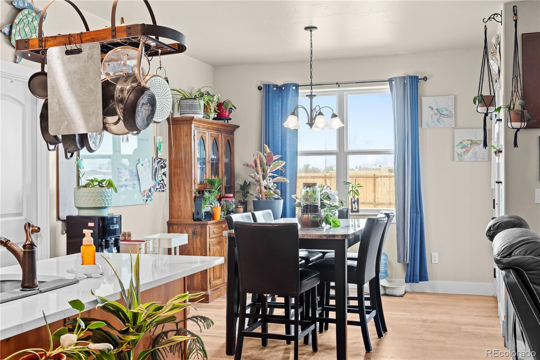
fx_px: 600
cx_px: 270
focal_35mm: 40
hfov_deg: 48.5
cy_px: 180
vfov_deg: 33.4
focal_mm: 40
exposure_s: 1/3
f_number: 9
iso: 400
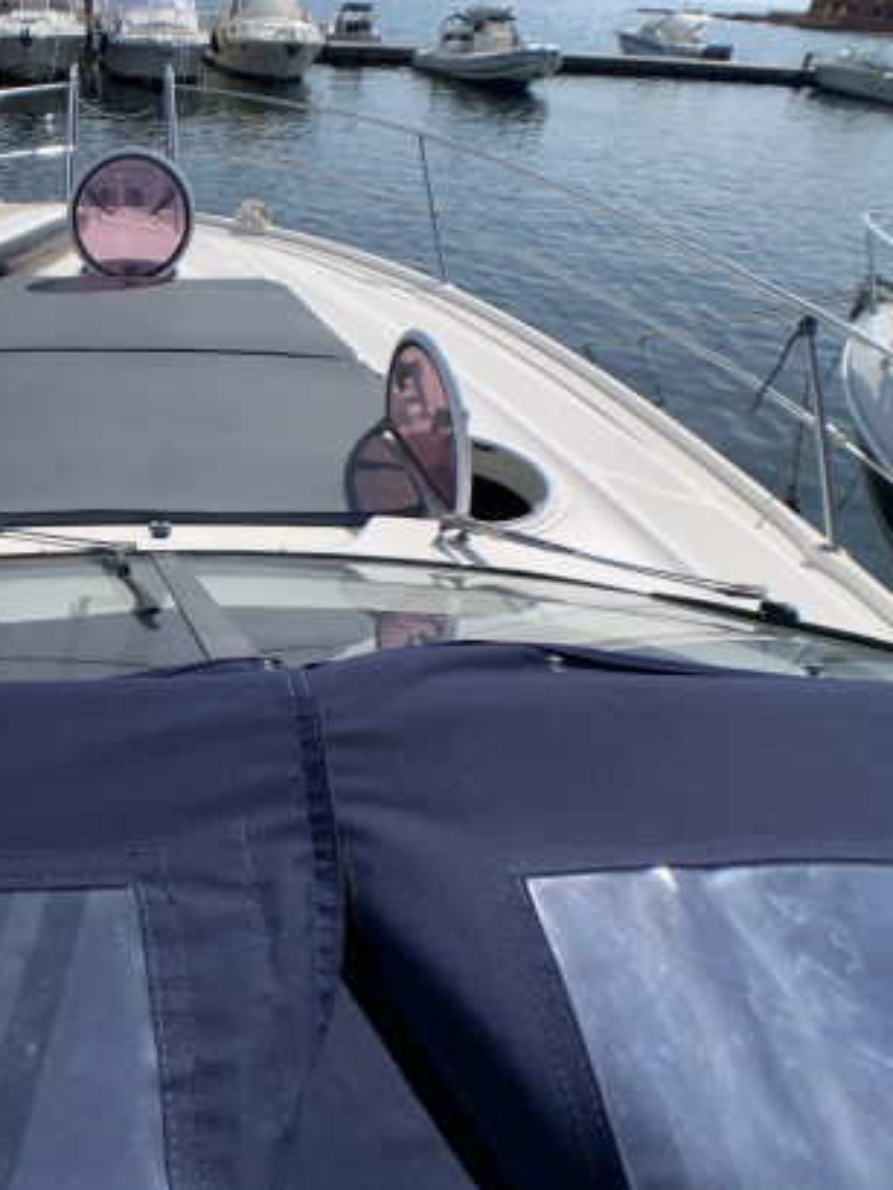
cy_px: 598
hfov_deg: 38.6
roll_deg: -0.5
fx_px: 1203
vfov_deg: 52.6
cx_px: 134
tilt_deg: -36.7
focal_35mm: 35
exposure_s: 1/4098
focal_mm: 4.25
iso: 25
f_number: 1.8
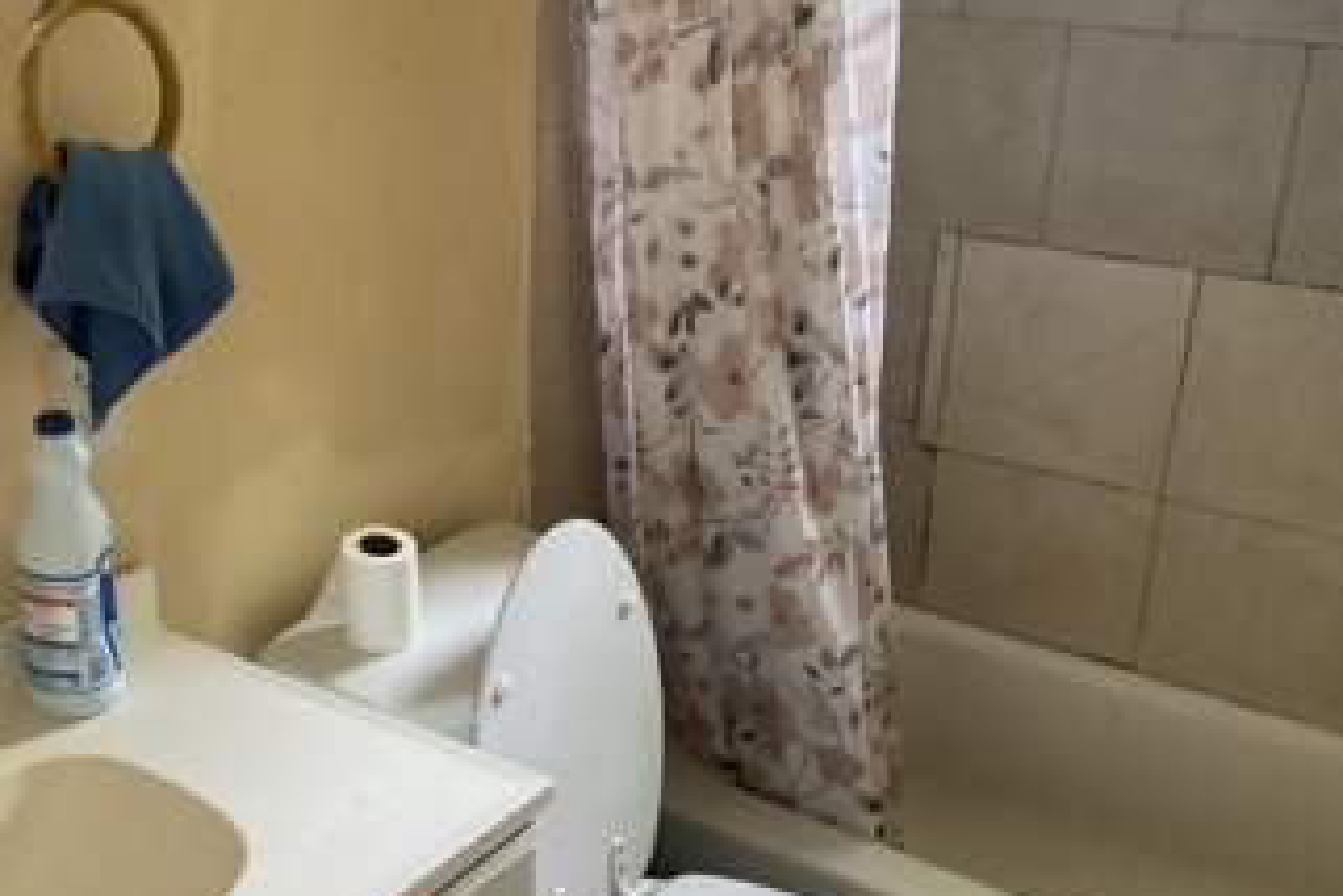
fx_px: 1679
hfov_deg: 42.9
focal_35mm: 45
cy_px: 500
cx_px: 435
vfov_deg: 29.8
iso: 250
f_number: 1.8
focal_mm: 3
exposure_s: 1/60
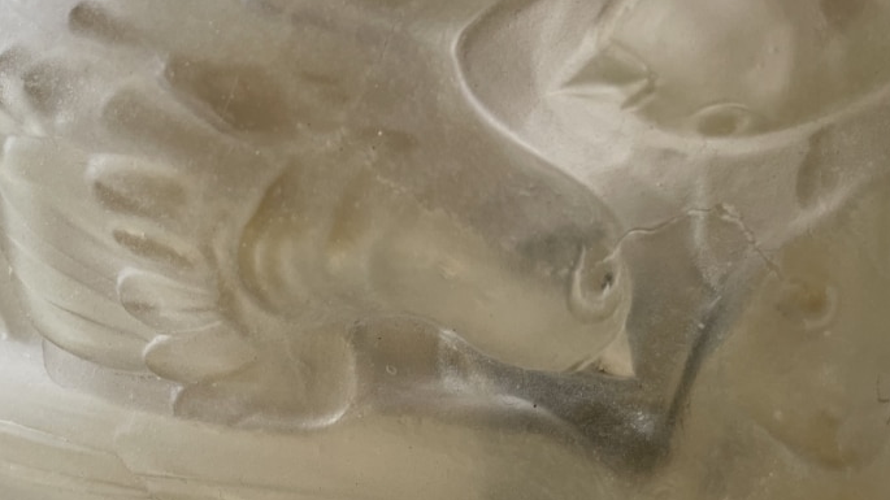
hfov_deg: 41.1
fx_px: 1180
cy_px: -25
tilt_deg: +78.1
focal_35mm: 50
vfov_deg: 22.8
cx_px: 338
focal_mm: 4.2
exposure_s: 1/231
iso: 32
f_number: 1.6
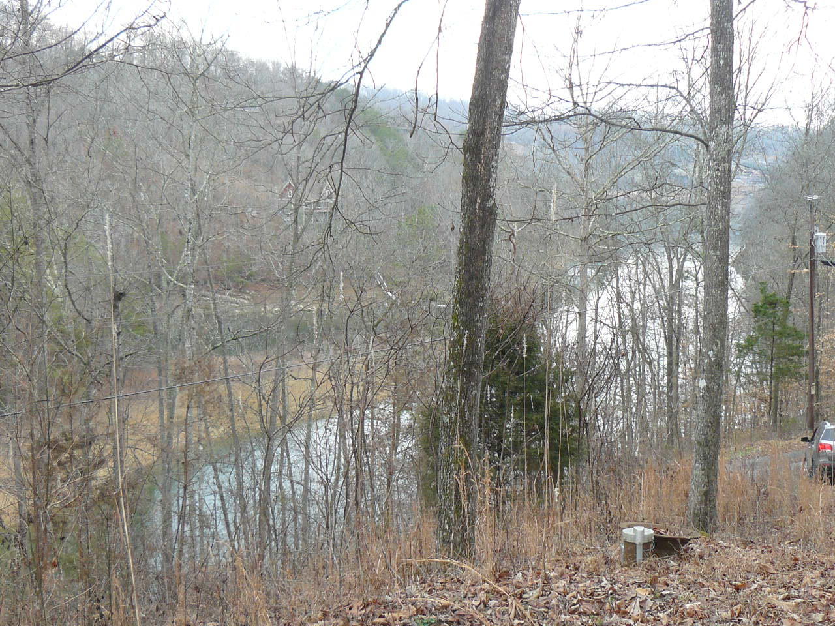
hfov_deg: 36.2
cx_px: 418
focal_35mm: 53
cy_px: 313
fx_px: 1278
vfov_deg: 27.5
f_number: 2.8
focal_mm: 6
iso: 100
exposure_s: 1/125
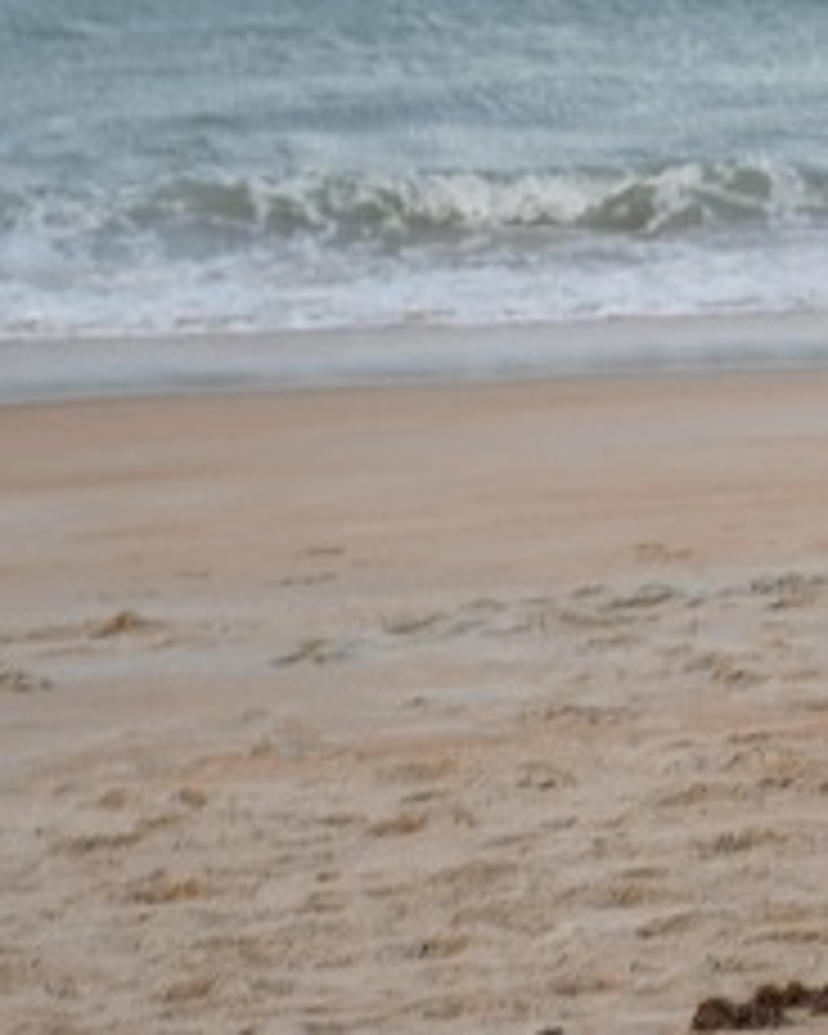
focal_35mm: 310
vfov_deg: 6.2
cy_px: 824
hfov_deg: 4.9
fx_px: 9496
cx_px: 1476
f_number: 2.8
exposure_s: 1/60
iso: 100
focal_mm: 70
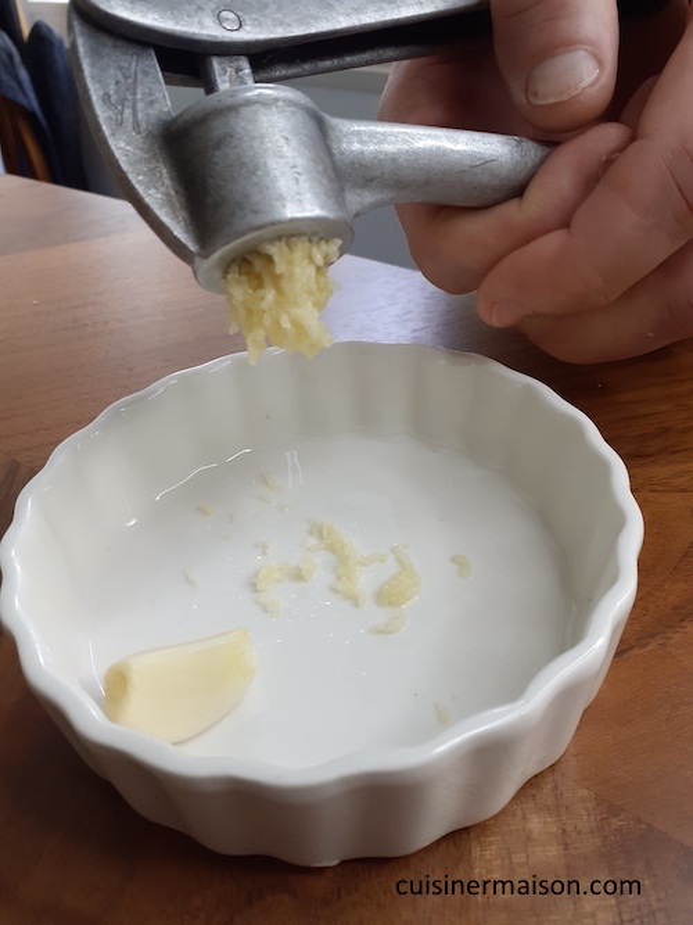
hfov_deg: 51.3
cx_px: 346
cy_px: 462
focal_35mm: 27
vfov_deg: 65.3
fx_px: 721
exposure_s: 1/50
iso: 100
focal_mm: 3.6
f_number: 1.9
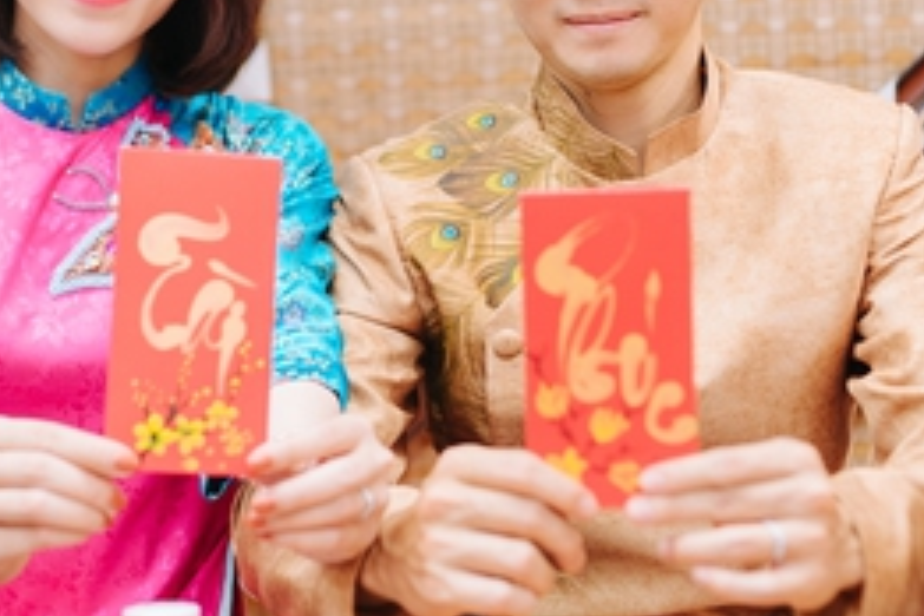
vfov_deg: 15.7
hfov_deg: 23.3
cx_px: 372
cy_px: 204
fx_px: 2233
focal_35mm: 87
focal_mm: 35
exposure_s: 1/640
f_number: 2
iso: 250
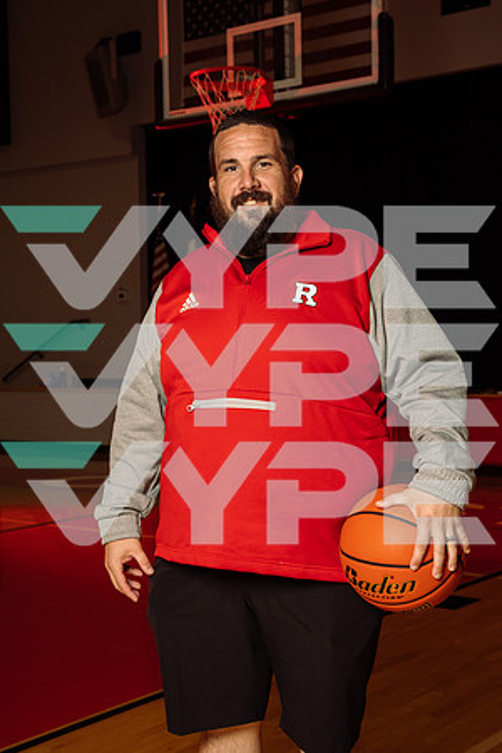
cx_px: 251
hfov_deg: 23.8
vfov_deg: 35.1
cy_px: 376
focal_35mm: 57
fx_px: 1192
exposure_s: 1/250
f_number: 8
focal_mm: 57
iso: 250
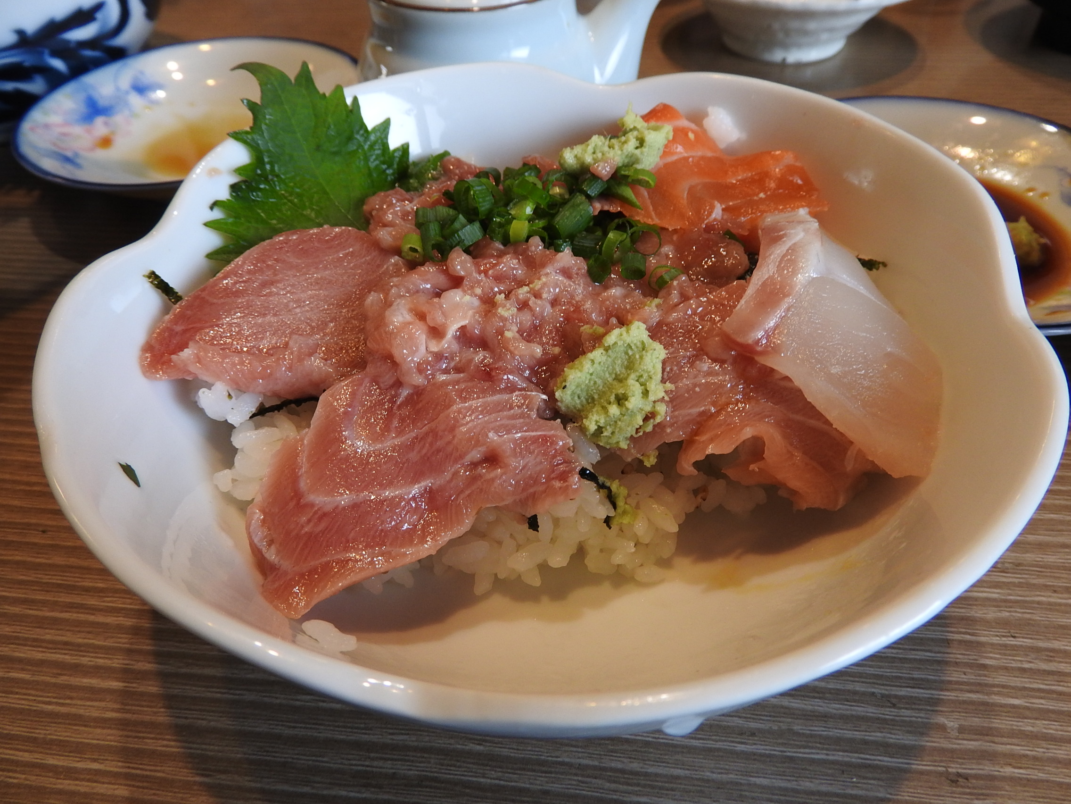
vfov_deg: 56.8
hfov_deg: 71.6
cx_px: 536
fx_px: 743
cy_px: 402
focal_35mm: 24
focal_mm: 4.3
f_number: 3.3
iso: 140
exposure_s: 1/30
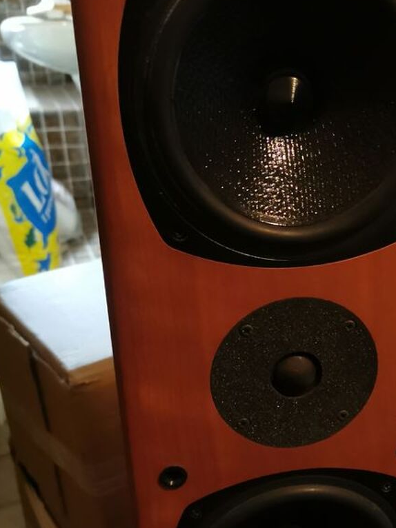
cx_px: 327
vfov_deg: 40.1
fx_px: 717
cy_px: 339
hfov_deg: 30.0
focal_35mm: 47
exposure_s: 1/20
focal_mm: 5.56
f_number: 1.6
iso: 1250
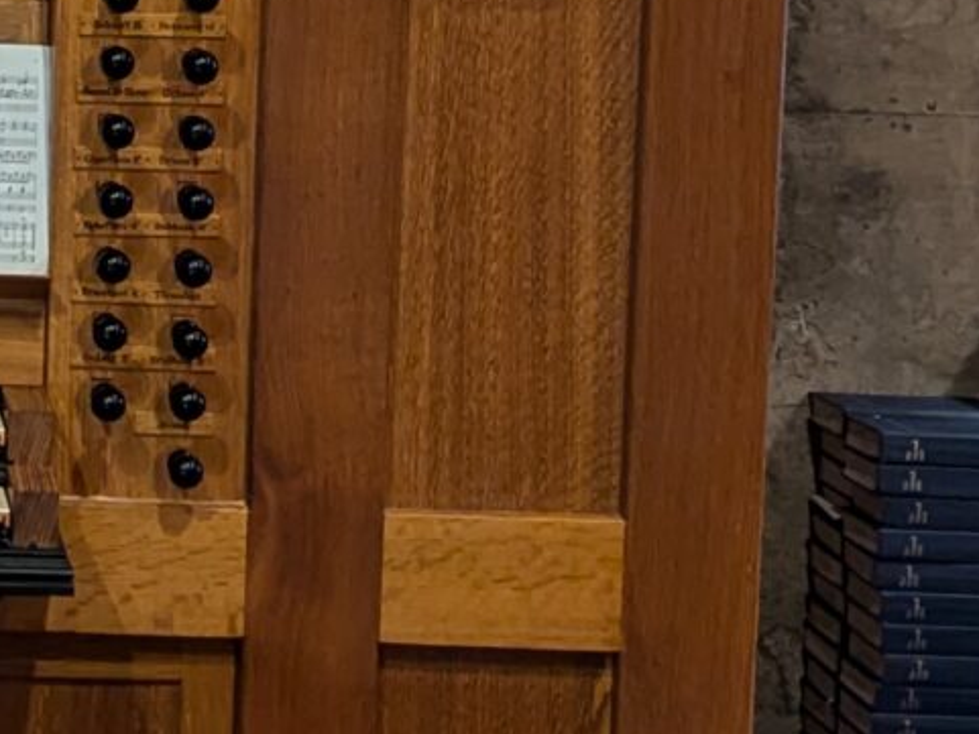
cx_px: -446
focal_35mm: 128
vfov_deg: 11.6
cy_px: 173
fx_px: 3621
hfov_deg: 14.5
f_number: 1.85
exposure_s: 1/60
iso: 903
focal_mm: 6.81
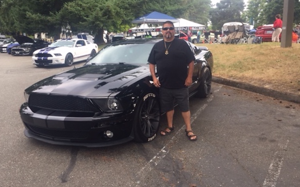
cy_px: 80
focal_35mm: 35
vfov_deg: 36.2
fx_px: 286
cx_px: 160
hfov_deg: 55.3
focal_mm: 4.15
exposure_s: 1/238
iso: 32
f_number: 2.2
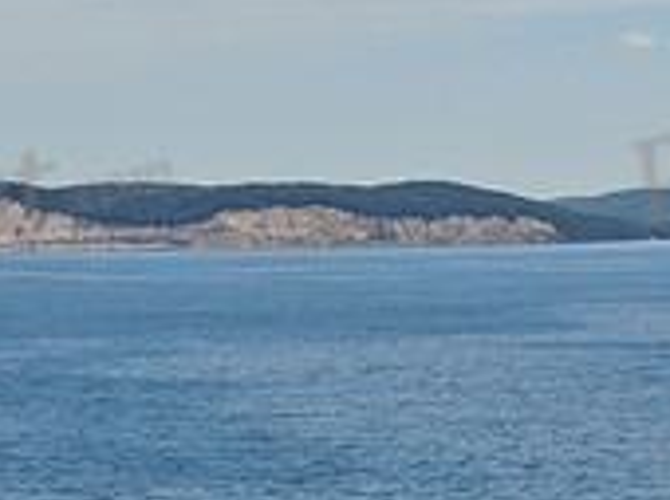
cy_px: 813
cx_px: 406
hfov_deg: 12.1
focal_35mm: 164
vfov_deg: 8.8
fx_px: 3170
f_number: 3.8
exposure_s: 1/1250
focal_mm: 8.6
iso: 100
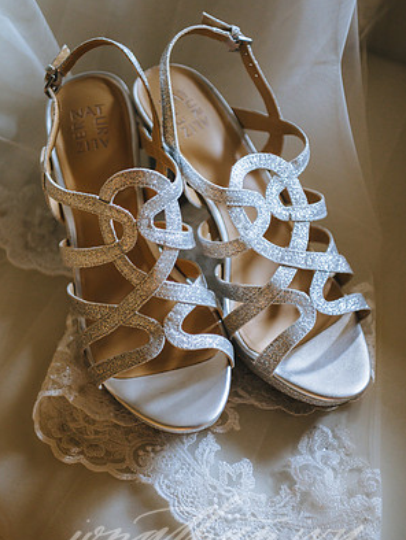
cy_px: 284
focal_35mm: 68
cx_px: 204
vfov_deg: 28.5
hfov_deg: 21.6
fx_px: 1062
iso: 1600
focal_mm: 62
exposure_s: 1/100
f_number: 2.8
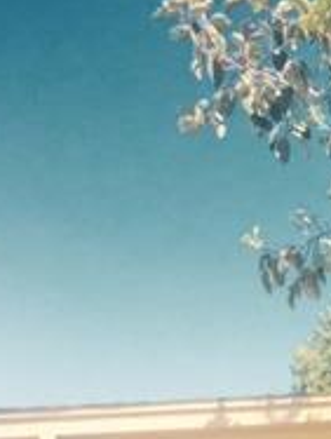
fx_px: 1258
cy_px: 725
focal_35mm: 99
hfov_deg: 14.7
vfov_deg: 17.1
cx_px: 345
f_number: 2.2
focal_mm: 4.15
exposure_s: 1/964
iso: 32
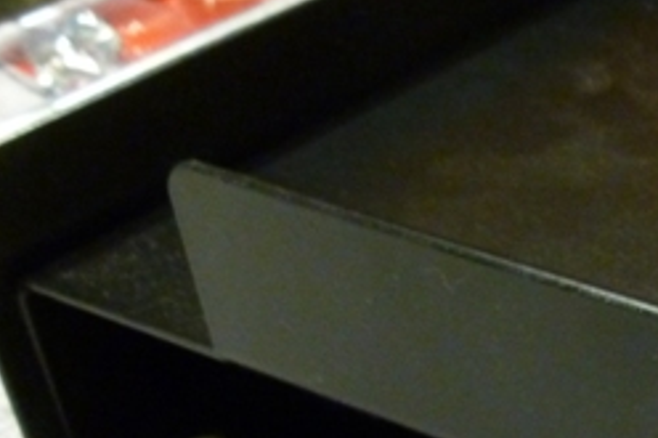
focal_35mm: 94
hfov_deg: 19.4
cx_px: 931
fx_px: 1717
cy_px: 449
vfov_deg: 14.3
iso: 400
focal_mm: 5
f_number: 3.3
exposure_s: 1/8
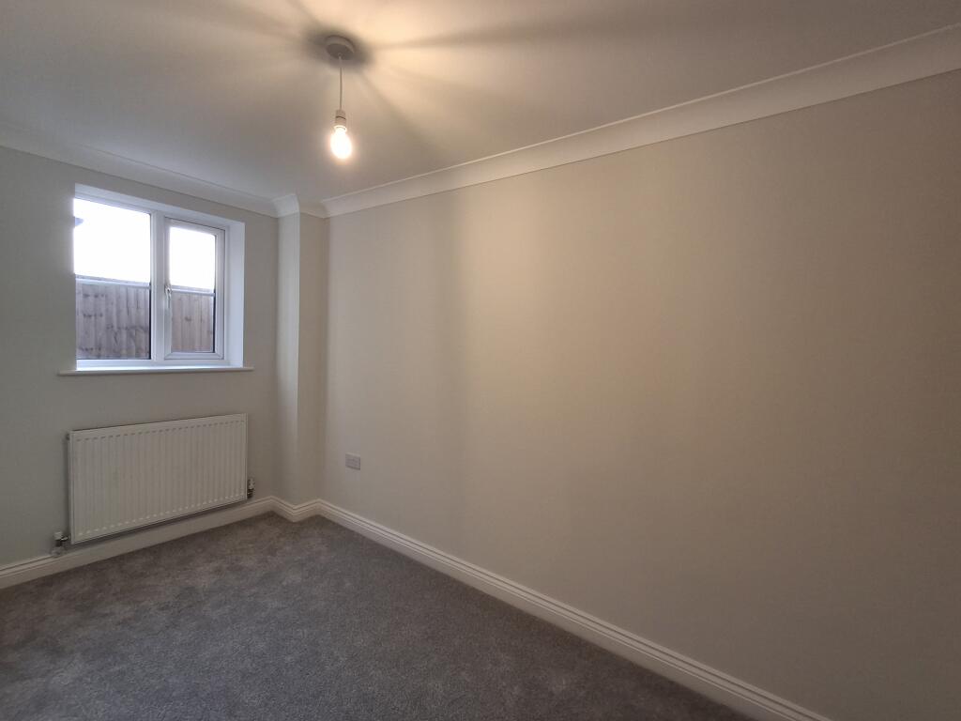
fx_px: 444
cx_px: 480
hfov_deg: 94.5
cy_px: 360
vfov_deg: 78.1
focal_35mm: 16
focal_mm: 1.64
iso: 80
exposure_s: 1/50
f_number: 2.2
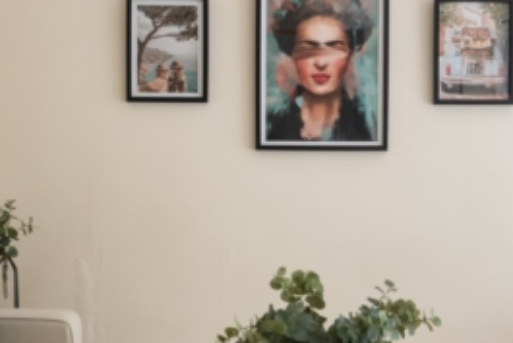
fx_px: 984
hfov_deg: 29.2
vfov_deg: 19.8
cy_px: 173
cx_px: 306
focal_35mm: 69
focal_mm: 30
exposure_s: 1/4
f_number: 8
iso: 400
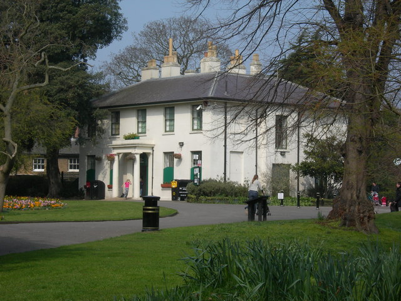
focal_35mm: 114
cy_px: 150
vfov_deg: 13.0
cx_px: 200
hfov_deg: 17.3
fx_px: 1321
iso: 50
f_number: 8.2
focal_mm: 23.4
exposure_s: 1/164
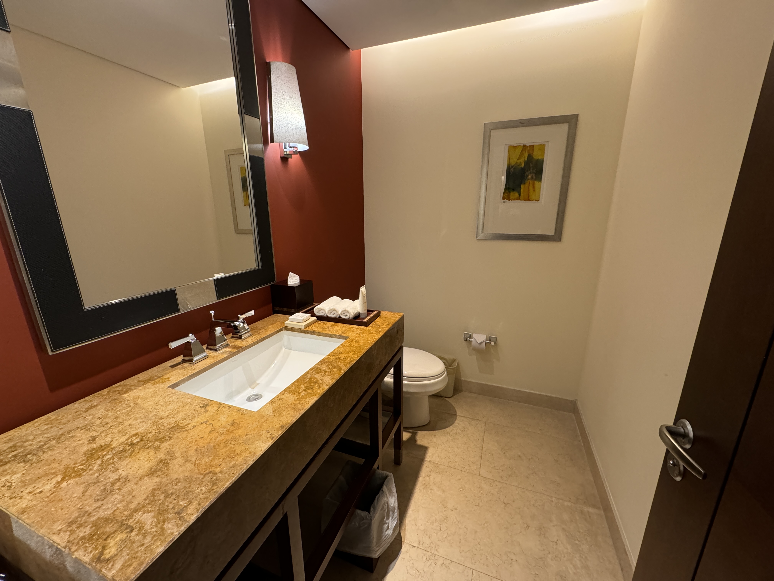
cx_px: 387
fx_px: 313
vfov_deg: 85.7
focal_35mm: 14
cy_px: 290
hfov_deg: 102.1
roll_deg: -0.2
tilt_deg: -15.3
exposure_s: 1/60
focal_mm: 2.22
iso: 320
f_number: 2.2
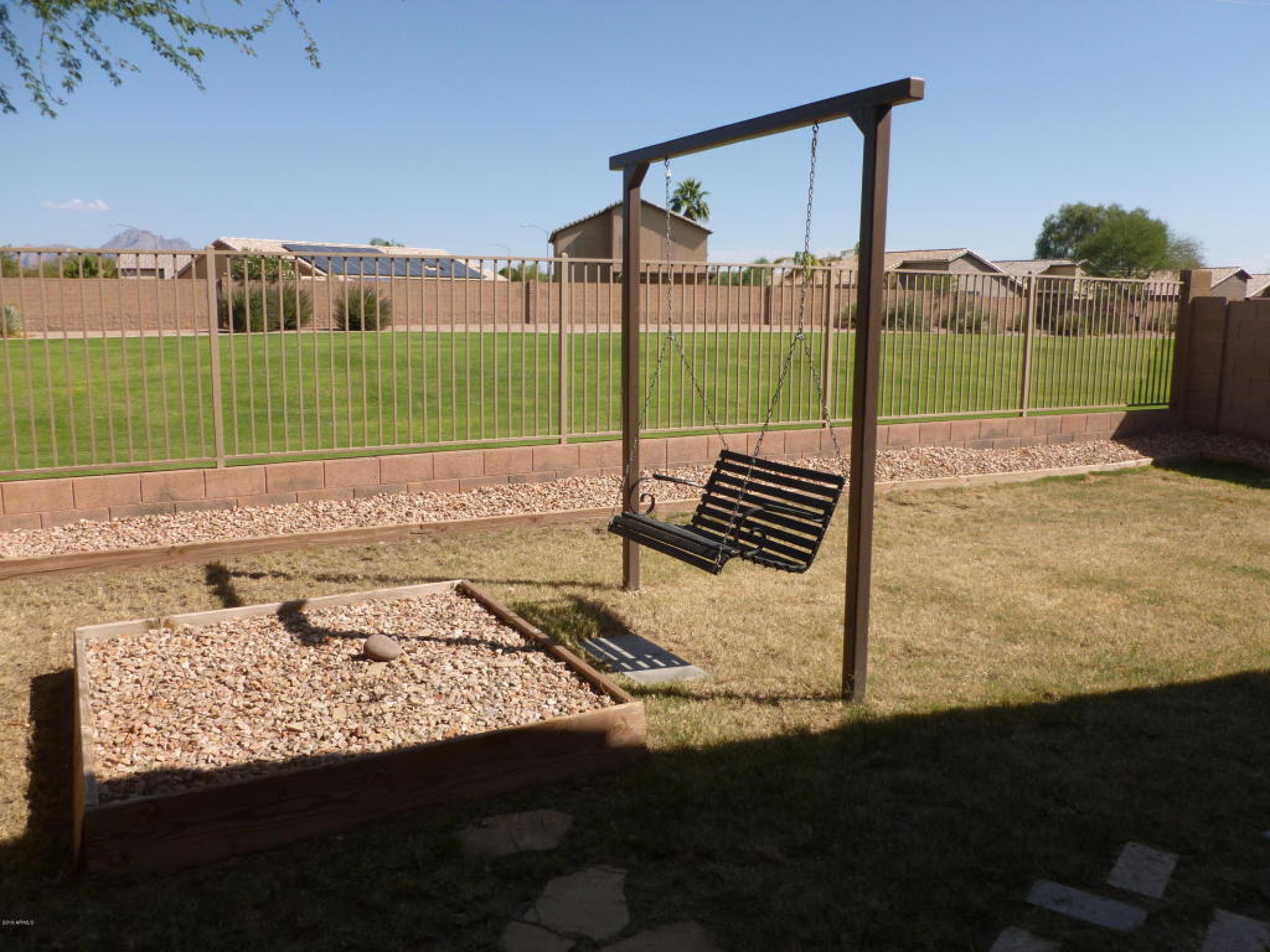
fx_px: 1027
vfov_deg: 49.7
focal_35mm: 28
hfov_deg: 63.4
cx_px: 635
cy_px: 476
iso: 100
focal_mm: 5
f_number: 3.3
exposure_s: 1/1000
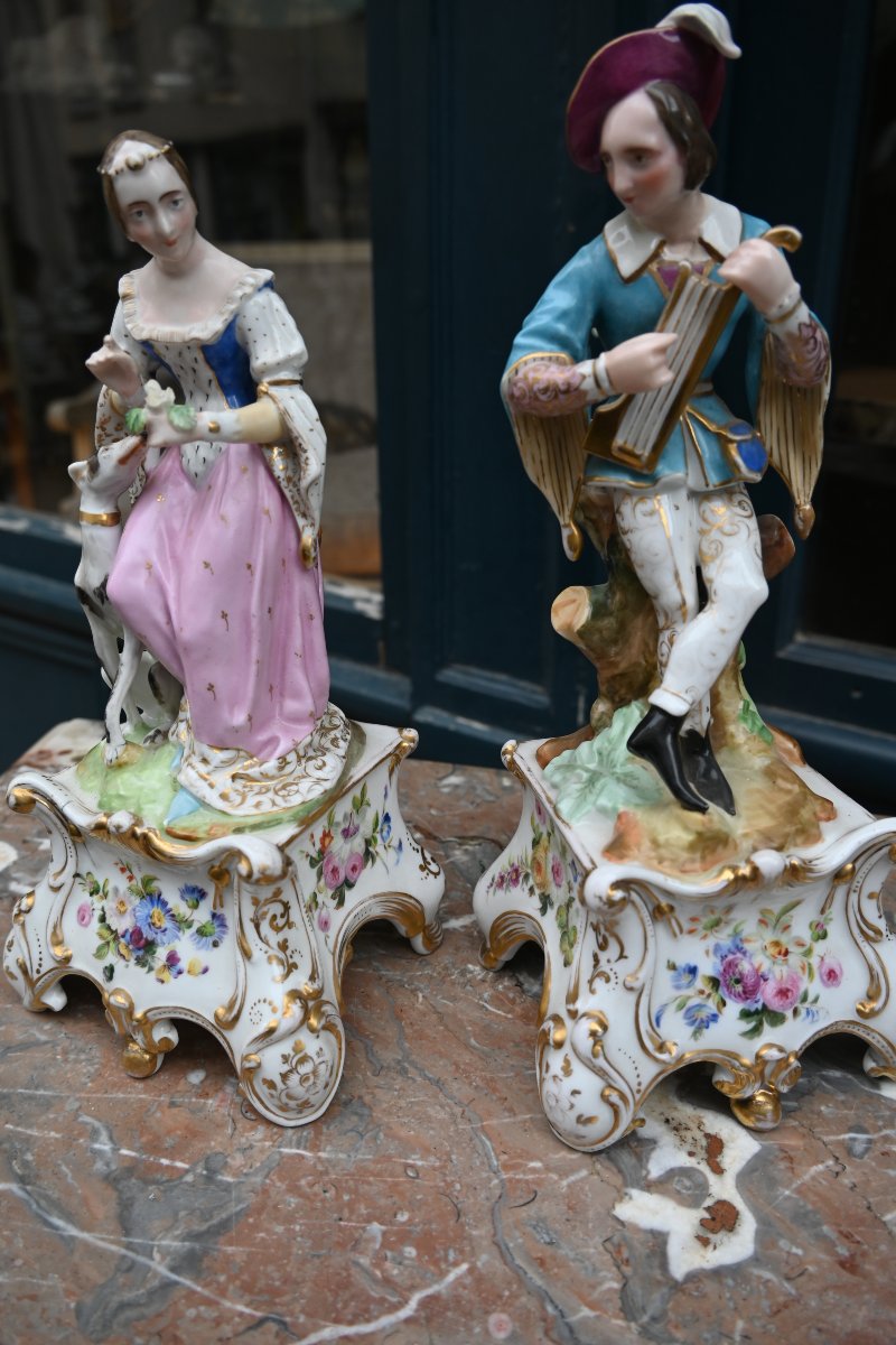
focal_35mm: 29
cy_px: 672
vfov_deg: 63.2
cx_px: 448
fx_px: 1092
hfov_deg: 44.6
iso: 200
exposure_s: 1/250
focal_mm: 19.5
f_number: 4.5
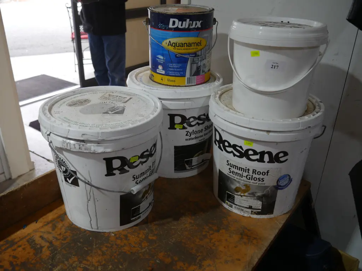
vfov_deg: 41.8
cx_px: 181
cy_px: 136
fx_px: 356
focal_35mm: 34
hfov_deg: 54.0
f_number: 4
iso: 250
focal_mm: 17
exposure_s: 1/60
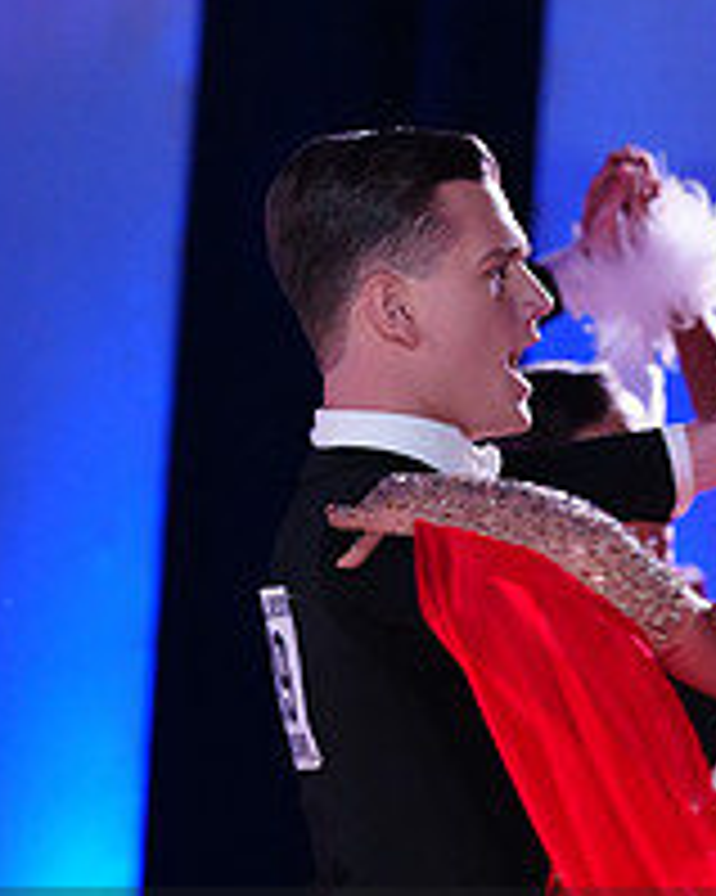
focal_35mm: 498
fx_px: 13201
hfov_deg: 3.1
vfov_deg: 3.9
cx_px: 493
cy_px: 1040
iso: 3200
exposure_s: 1/250
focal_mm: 182
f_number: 4.5
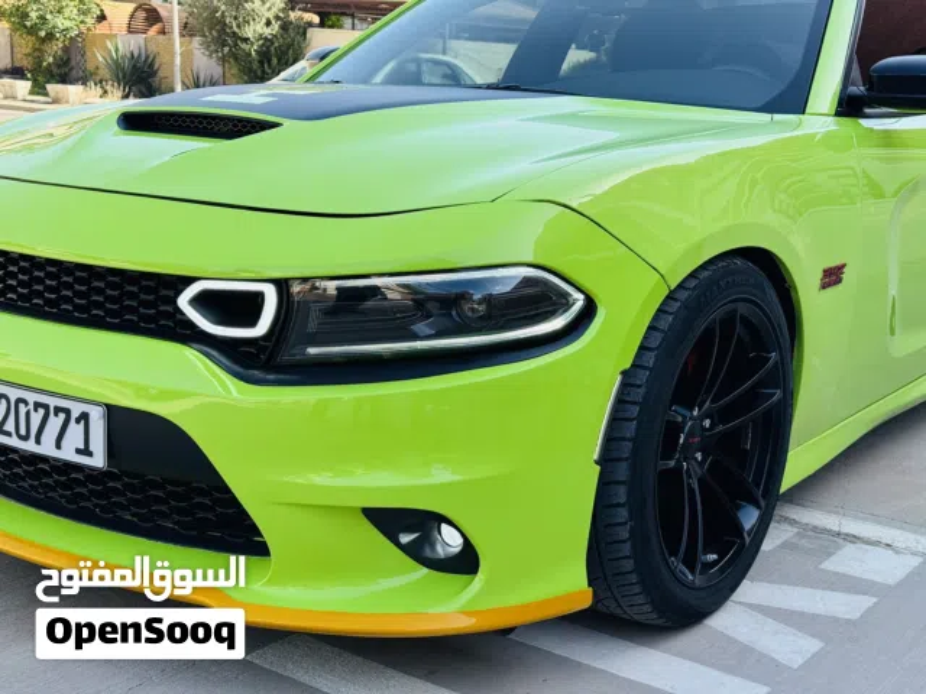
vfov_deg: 30.3
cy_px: 347
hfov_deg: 39.7
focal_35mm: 48
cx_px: 463
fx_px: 1284
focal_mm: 6.76
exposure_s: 1/1059
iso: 64
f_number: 1.78
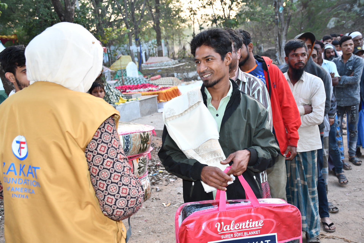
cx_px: 182
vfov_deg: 34.2
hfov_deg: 49.6
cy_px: 122
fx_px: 394
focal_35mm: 39
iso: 400
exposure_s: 1/60
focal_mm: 26
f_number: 3.8
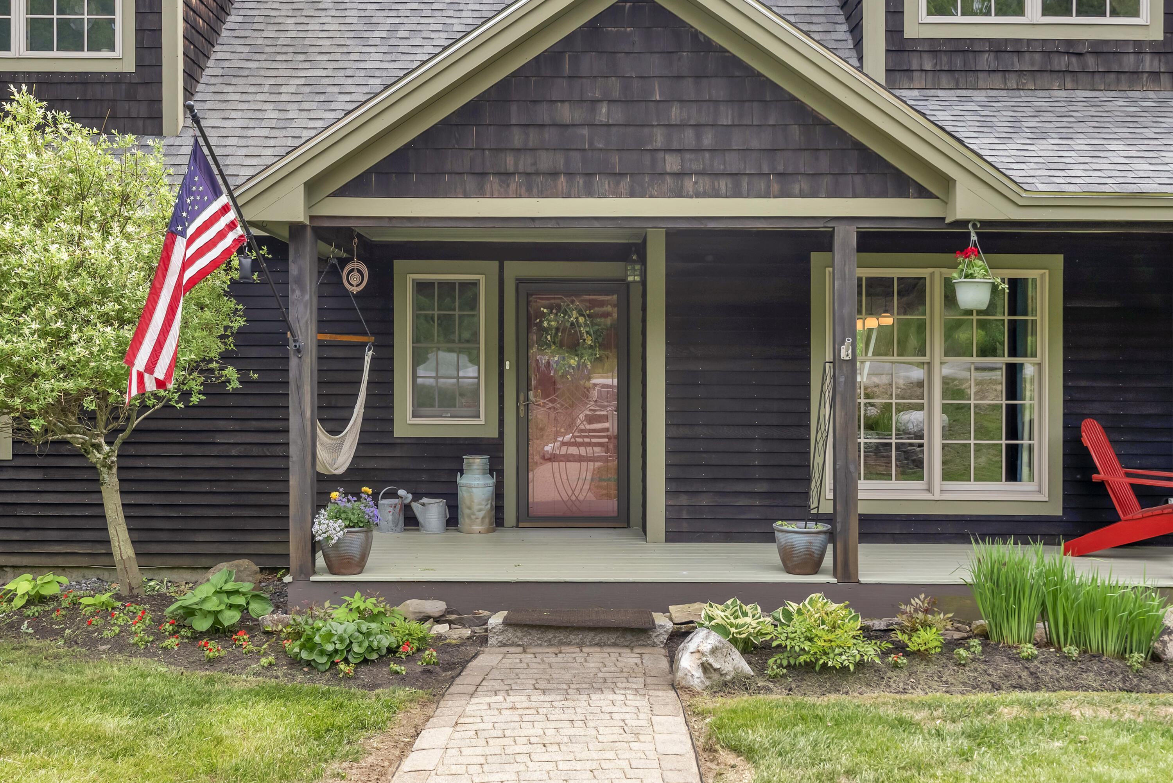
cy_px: 392
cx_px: 586
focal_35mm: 35
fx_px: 1141
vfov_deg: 37.9
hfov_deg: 54.4
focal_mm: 35
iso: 320
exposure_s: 1/200
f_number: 7.1
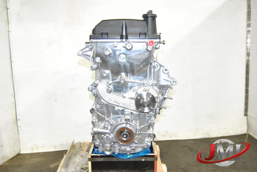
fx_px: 257
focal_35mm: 36
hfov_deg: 53.1
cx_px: 128
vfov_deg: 37.0
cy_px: 86
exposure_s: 1/60
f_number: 5
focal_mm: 24
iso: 800
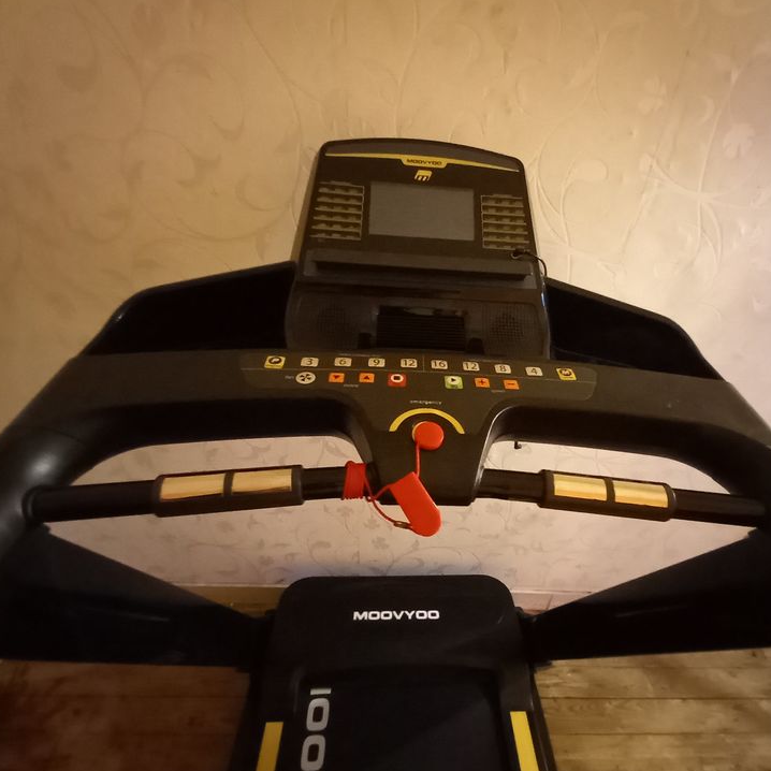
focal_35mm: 16
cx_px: 425
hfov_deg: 87.1
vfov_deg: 87.4
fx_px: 403
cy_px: 391
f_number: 2.2
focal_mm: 1.42
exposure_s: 1/16.7
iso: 1600
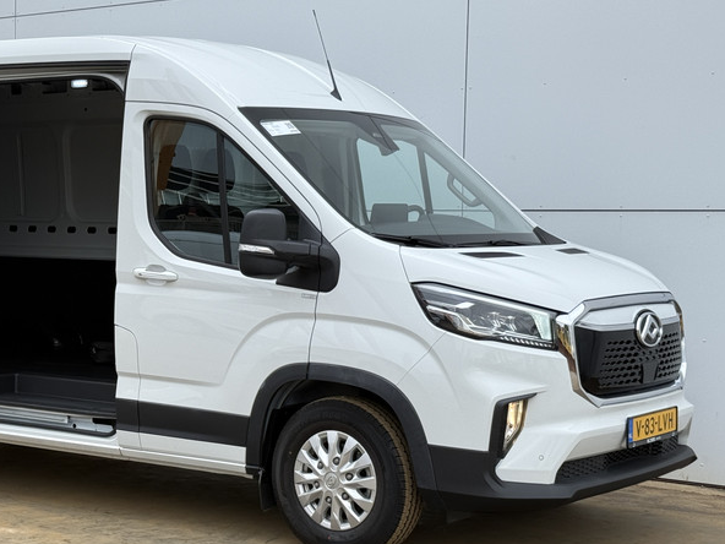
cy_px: 276
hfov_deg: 26.4
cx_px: 201
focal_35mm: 73
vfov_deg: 20.2
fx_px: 1529
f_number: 1.78
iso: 64
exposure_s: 1/810
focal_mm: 6.76
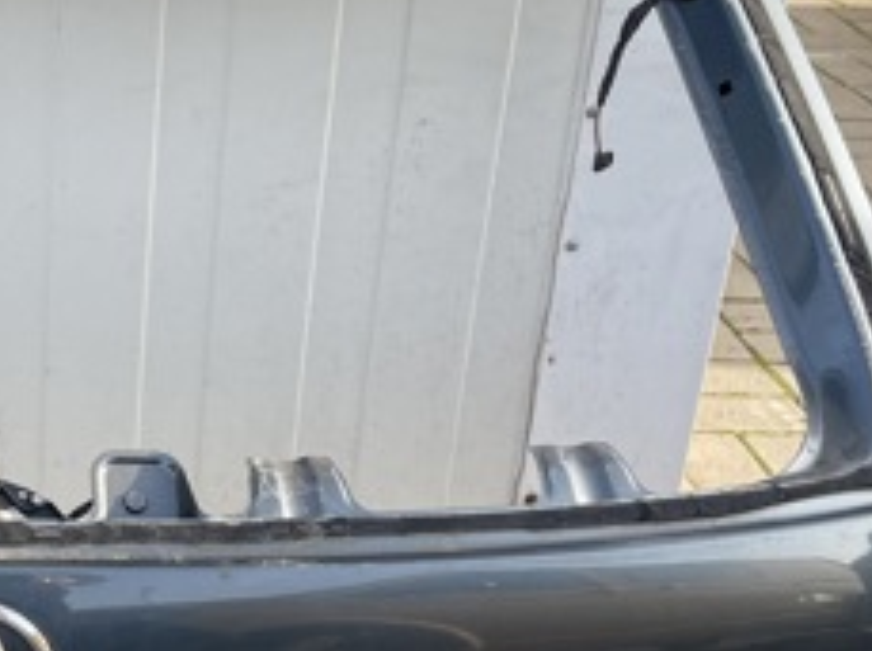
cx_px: -11
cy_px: 451
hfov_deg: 26.3
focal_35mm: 70
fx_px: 1761
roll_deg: -1.2
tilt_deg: -28.1
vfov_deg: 20.9
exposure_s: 1/608
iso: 32
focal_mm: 5.1
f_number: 1.6
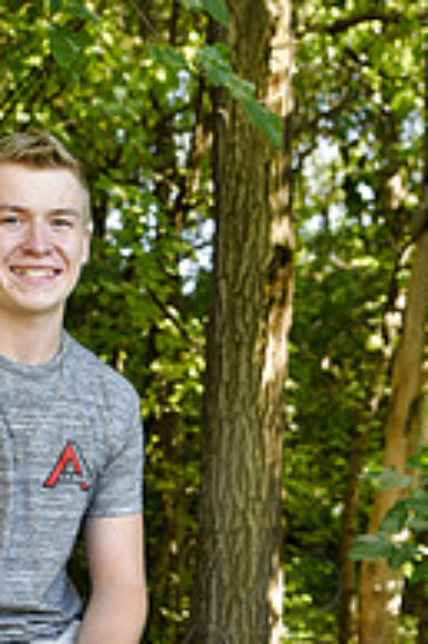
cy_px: 674
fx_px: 1661
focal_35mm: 93
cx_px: 43
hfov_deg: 14.5
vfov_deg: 21.0
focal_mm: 40
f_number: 4
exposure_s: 1/60
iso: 200
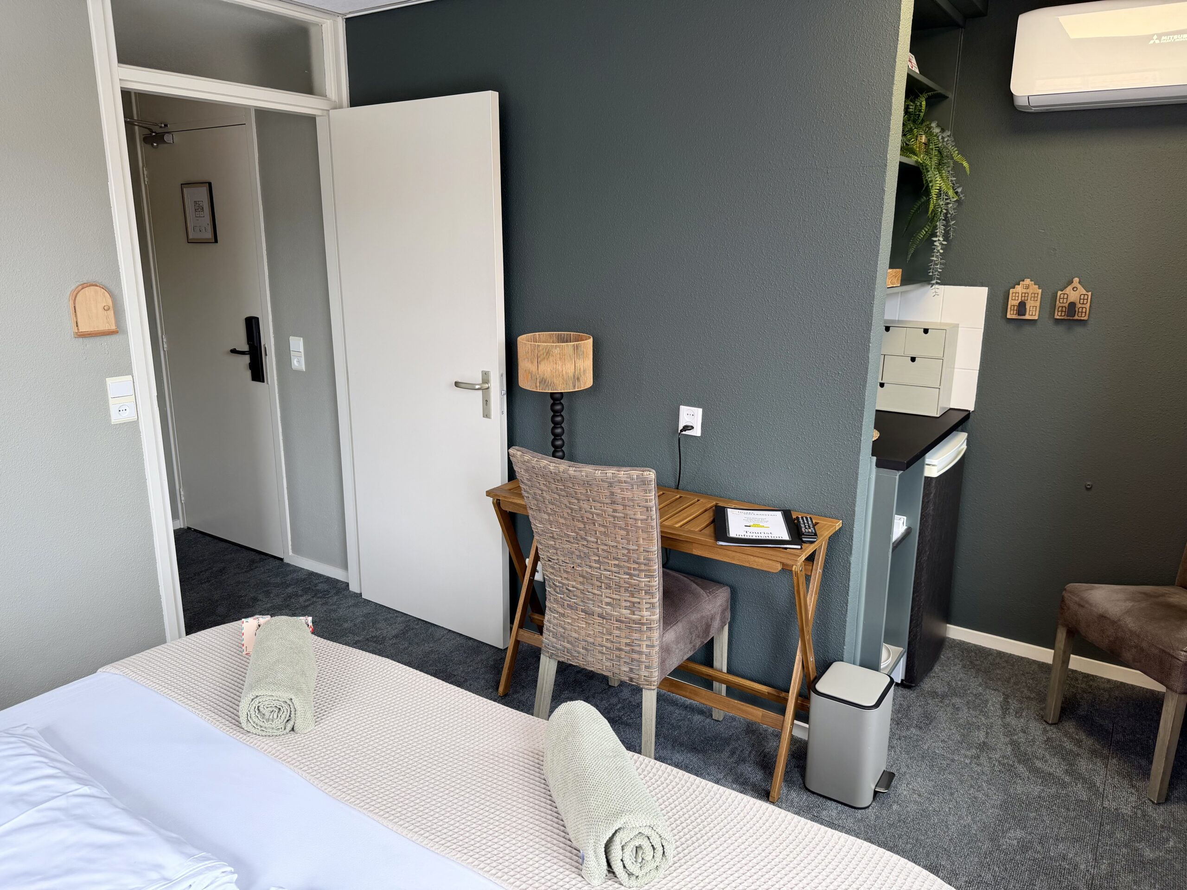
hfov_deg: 71.6
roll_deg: -0.5
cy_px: 445
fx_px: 823
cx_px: 594
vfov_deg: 56.8
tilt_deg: -13.5
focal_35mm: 24
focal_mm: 6.76
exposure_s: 1/100
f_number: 1.78
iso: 64
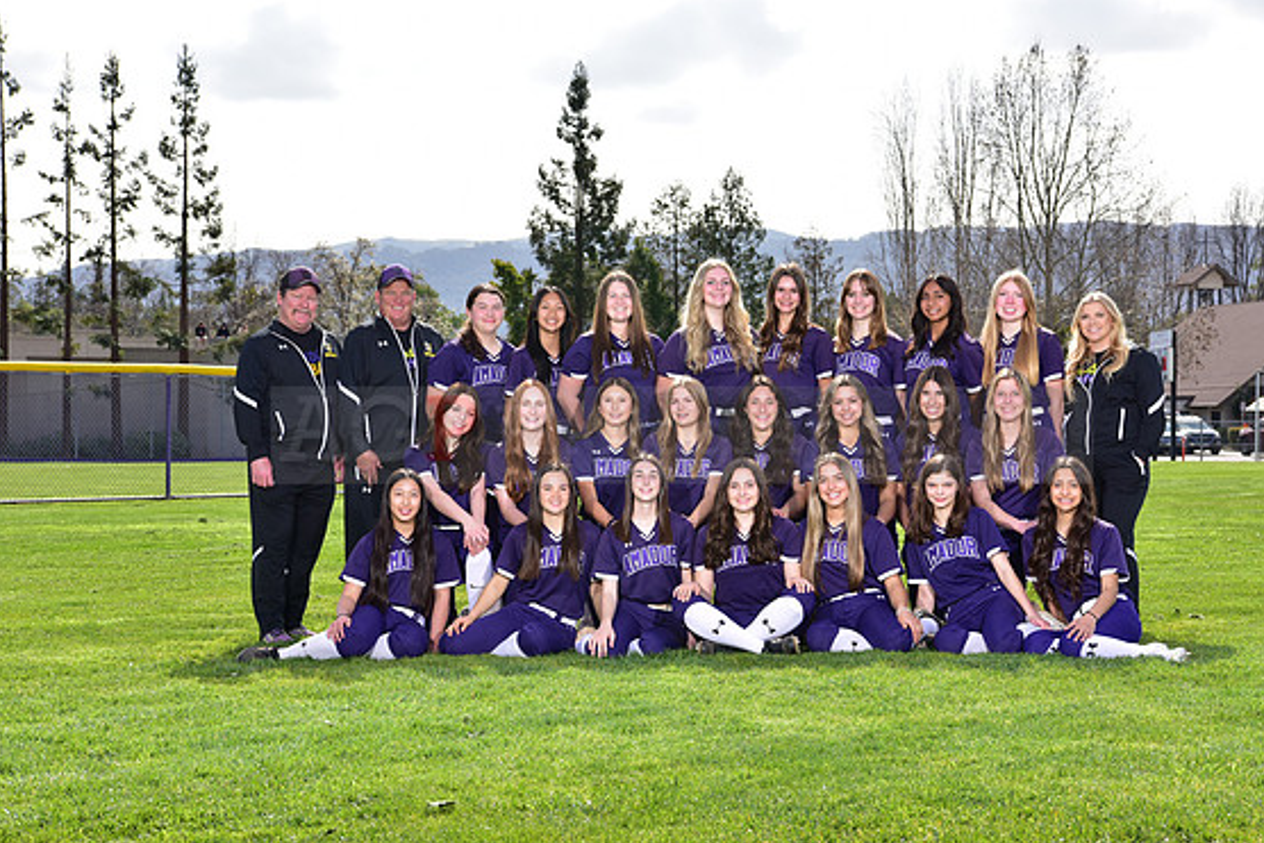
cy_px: 417
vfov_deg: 18.7
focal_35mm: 73
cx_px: 652
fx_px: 2564
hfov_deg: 27.7
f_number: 11
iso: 250
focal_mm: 70
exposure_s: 1/250
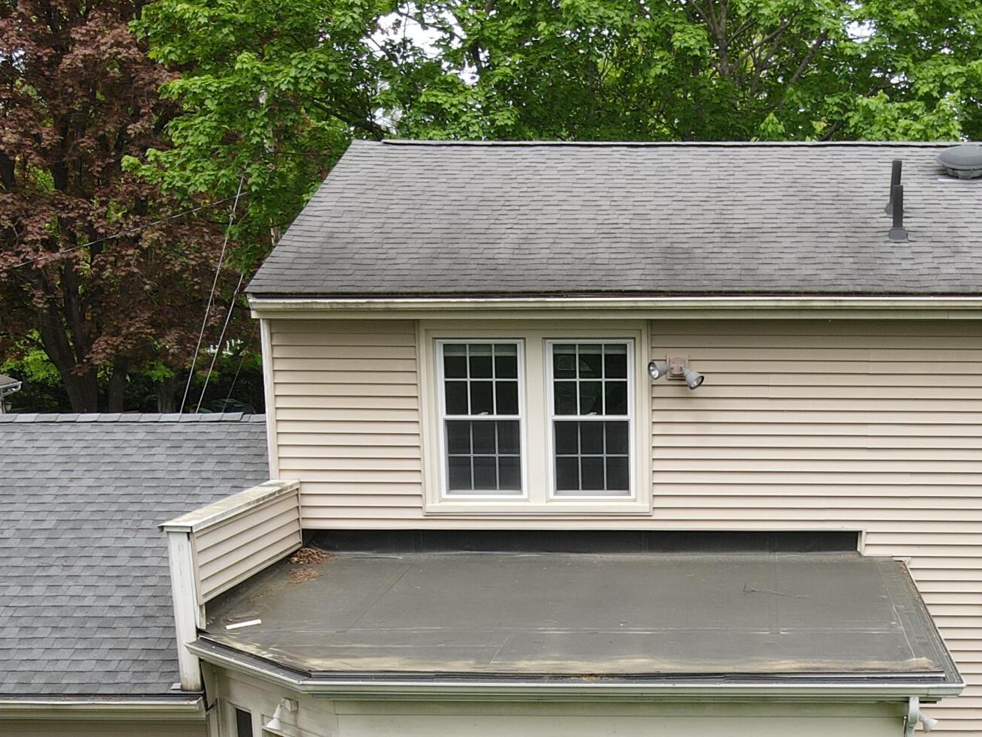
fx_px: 1560
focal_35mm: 55
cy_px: 721
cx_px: 712
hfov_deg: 34.3
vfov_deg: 25.4
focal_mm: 4.5
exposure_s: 1/240
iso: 100
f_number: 2.8
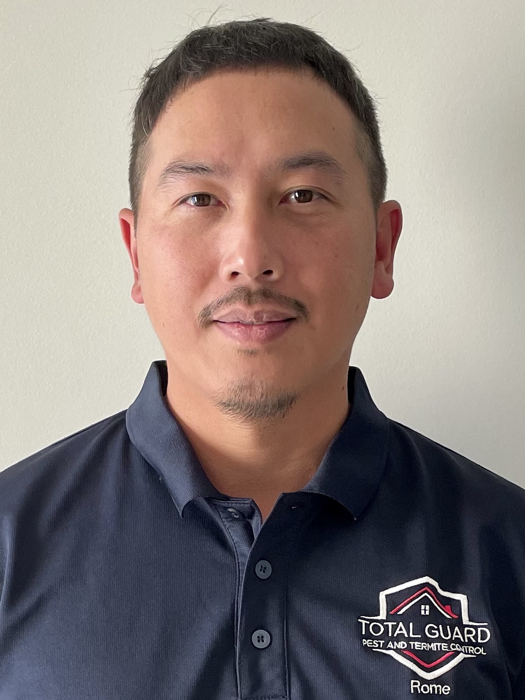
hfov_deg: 53.1
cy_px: 350
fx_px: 526
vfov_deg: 67.3
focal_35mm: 26
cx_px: 262
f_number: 1.6
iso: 125
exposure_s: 1/121
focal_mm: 4.2
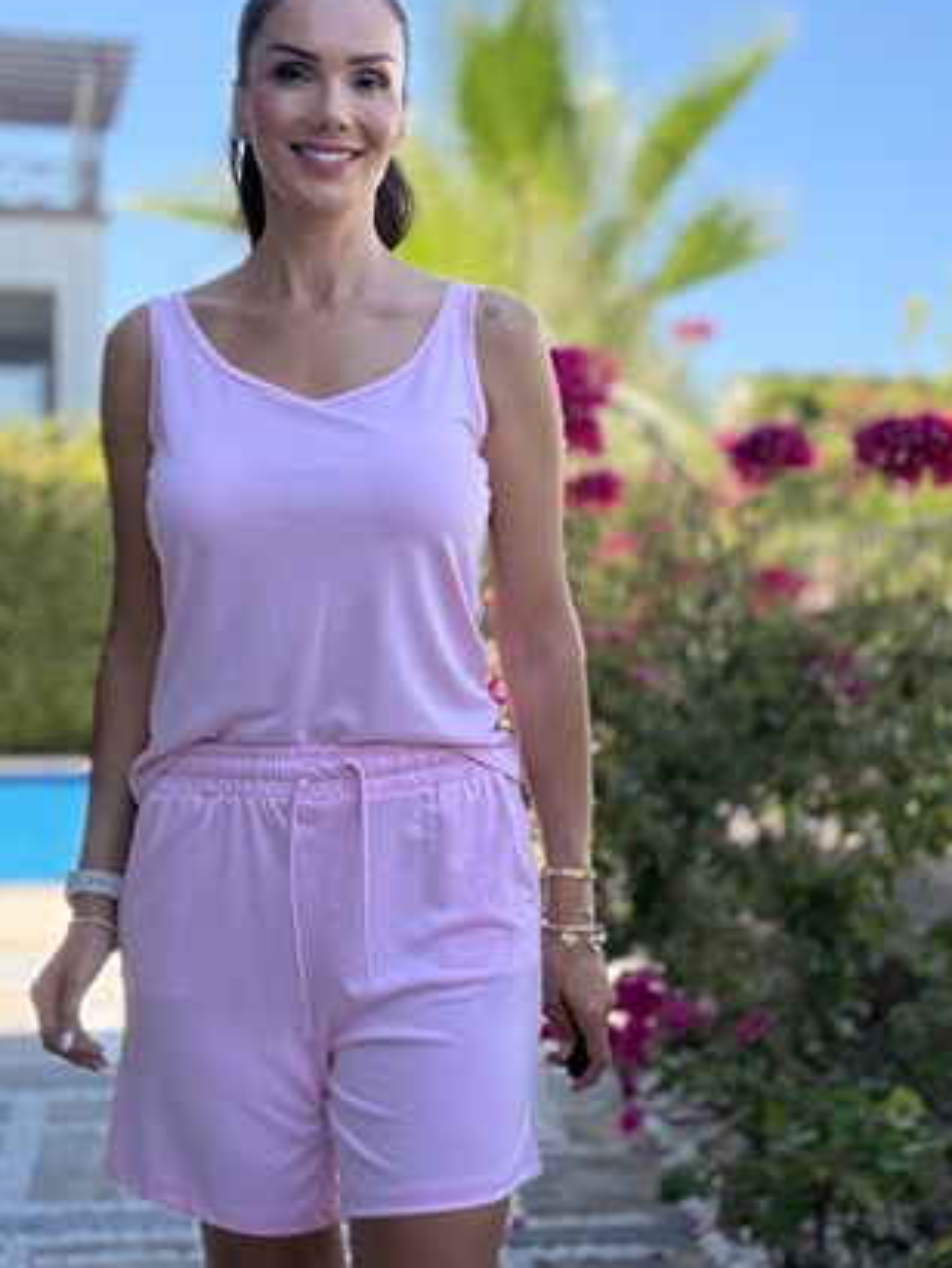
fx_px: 1429
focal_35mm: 39
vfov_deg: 47.8
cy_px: 688
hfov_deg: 36.9
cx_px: 464
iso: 32
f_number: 1.9
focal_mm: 2.71
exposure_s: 1/741
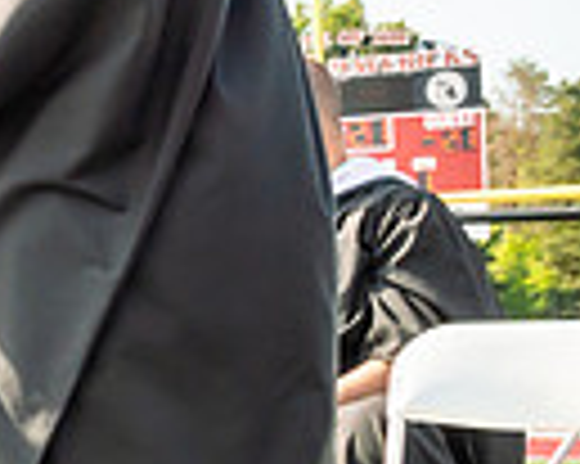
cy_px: 257
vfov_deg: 12.2
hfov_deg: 13.1
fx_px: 2161
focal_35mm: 126
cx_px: -596
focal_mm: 17
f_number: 7.1
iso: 200
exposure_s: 1/500
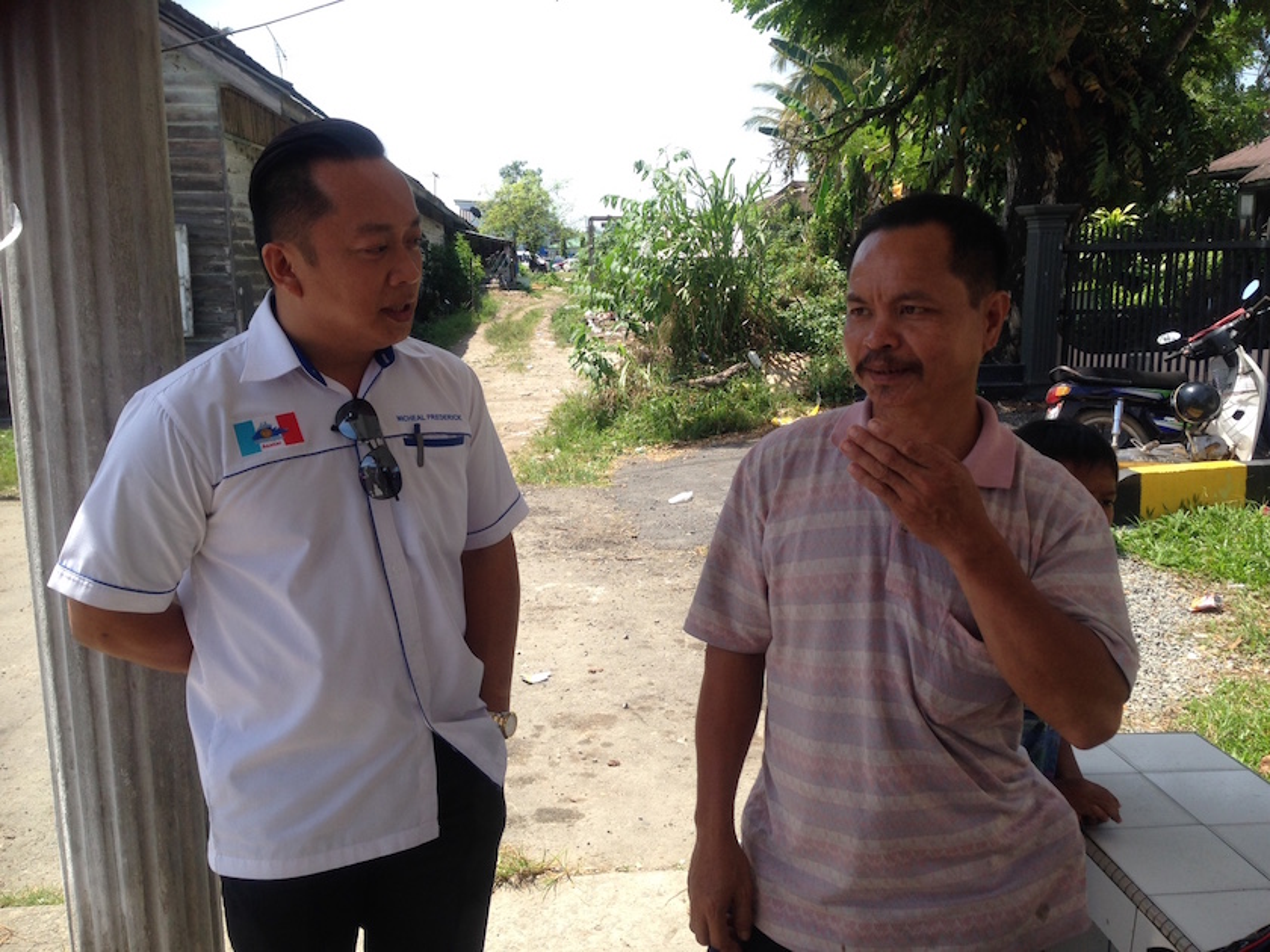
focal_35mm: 33
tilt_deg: -10.2
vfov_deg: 42.9
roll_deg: +0.2
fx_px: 1211
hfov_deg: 55.4
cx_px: 635
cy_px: 476
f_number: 2.4
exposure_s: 1/661
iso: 50
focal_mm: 4.12
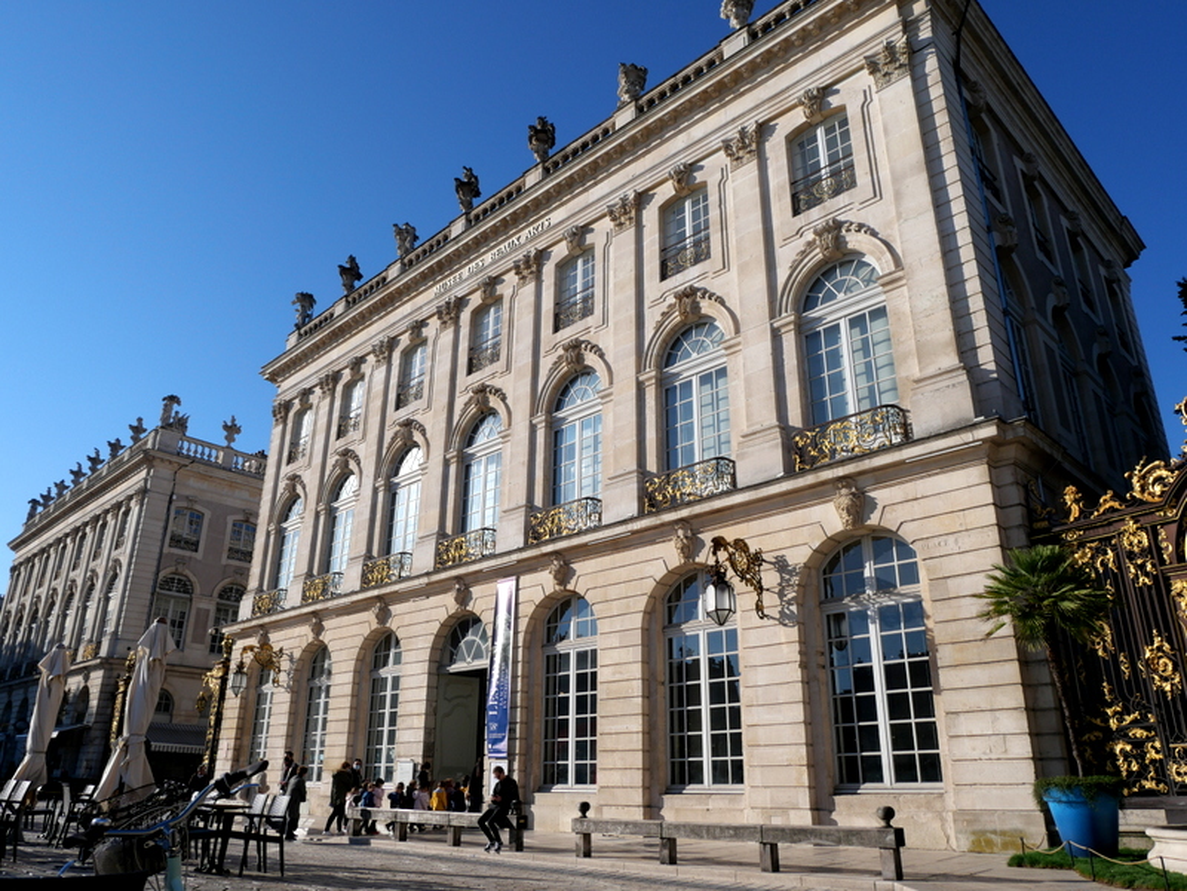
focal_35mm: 26
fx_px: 892
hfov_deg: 67.3
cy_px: 446
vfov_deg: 53.1
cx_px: 594
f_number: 8
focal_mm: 13
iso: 800
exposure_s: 1/640
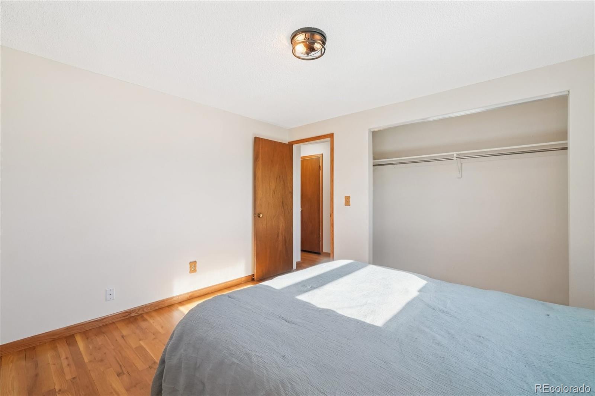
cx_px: 298
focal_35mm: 15
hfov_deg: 100.4
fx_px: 248
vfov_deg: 77.3
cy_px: 198
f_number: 8
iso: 800
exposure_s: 1/30
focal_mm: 10
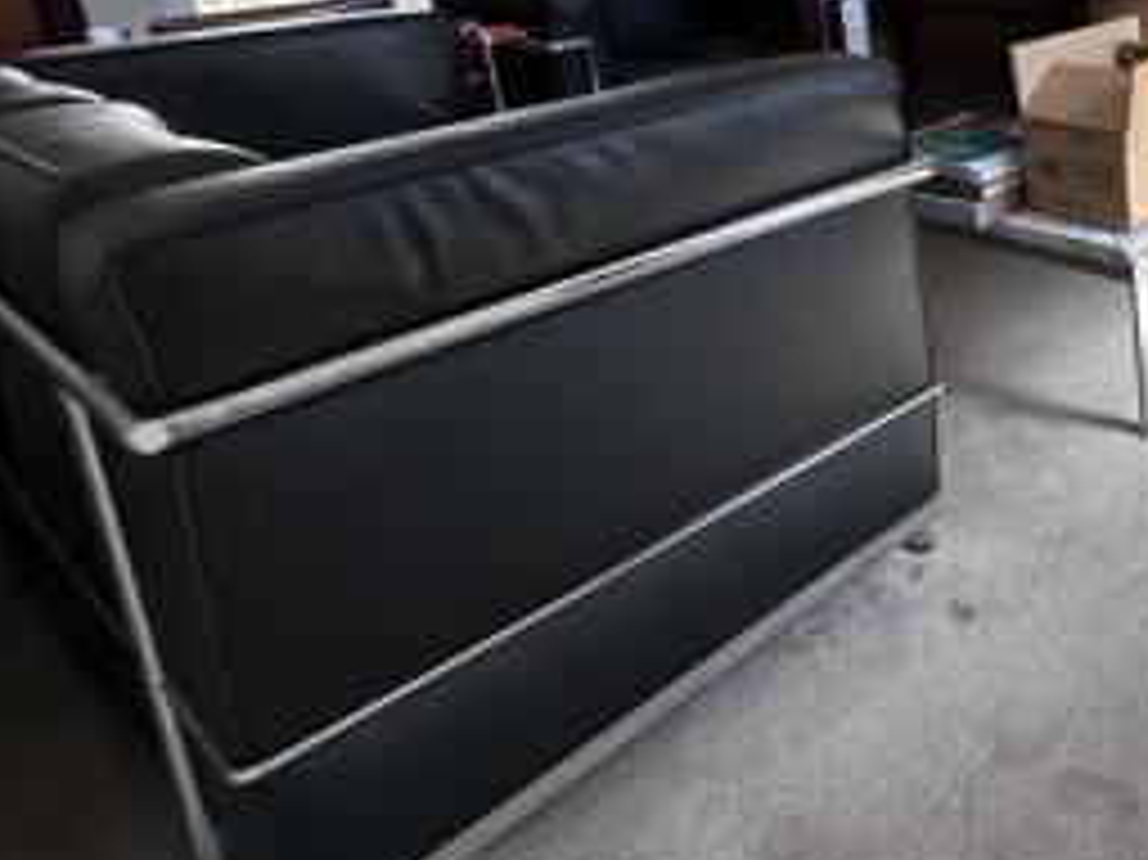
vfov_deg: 40.4
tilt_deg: -11.6
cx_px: 1155
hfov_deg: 47.1
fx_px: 1061
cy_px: 70
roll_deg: +3.0
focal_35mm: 32
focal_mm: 2.22
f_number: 2.2
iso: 80
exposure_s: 1/99
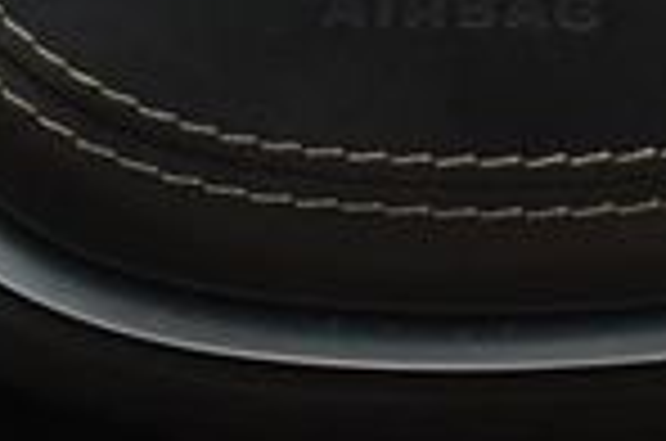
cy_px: -310
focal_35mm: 221
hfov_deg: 9.3
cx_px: 446
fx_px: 4080
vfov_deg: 6.1
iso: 560
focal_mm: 34
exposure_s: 1/250
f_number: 4.5
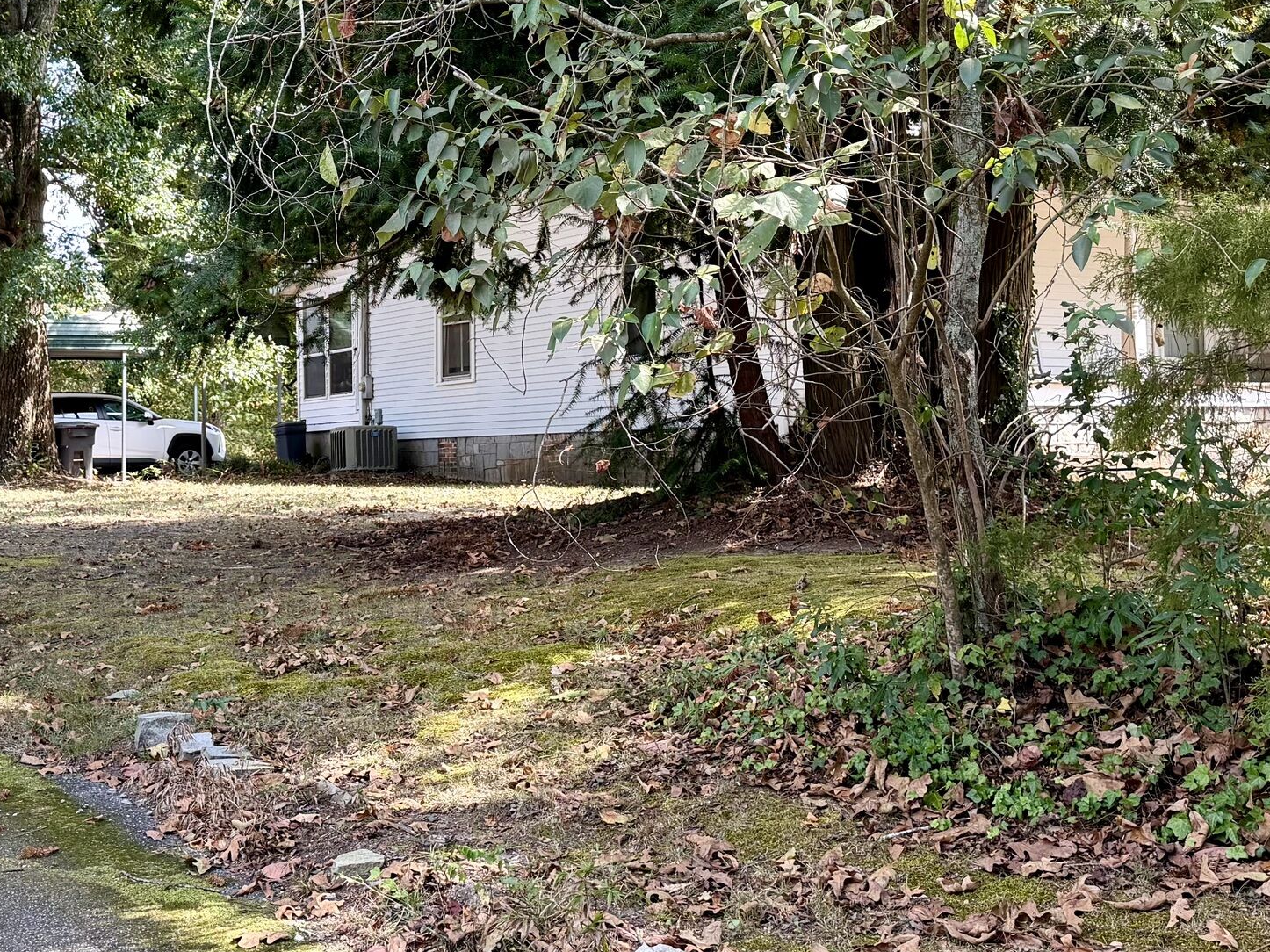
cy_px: 325
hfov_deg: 37.0
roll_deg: +1.7
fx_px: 1871
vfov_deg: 28.4
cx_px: 386
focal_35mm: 51
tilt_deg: +4.7
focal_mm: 6.76
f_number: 1.78
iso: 100
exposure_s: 1/563
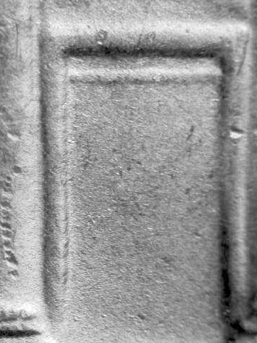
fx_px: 2020
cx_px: 94
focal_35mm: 204
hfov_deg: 7.3
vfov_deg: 9.7
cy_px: 129
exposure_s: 1/4.5
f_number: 5.1
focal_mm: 32
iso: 100
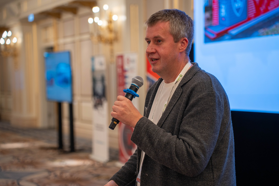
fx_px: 628
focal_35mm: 81
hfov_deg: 25.1
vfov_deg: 16.9
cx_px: 139
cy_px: 99
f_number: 2.8
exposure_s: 1/200
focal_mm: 75
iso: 400
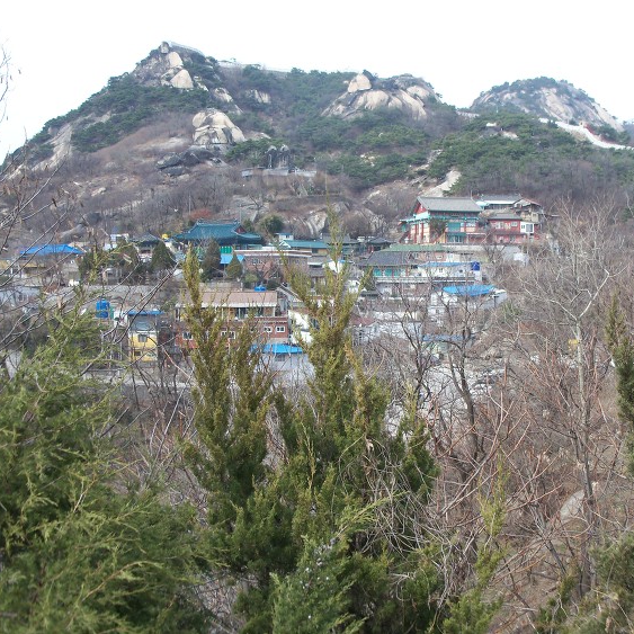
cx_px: 378
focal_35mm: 42
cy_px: 312
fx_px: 870
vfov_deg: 40.0
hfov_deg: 39.9
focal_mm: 6.3
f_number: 3
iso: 64
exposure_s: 1/320
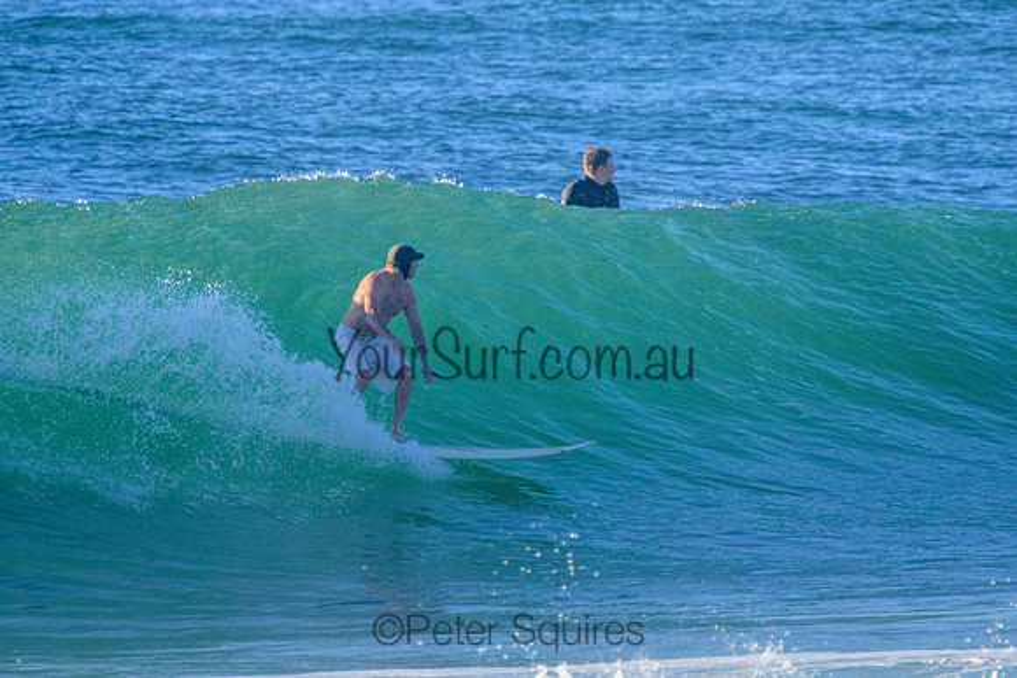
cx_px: 501
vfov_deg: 1.3
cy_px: 238
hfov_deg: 1.9
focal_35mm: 1094
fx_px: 30904
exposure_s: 1/2000
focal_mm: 800
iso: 2800
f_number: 11
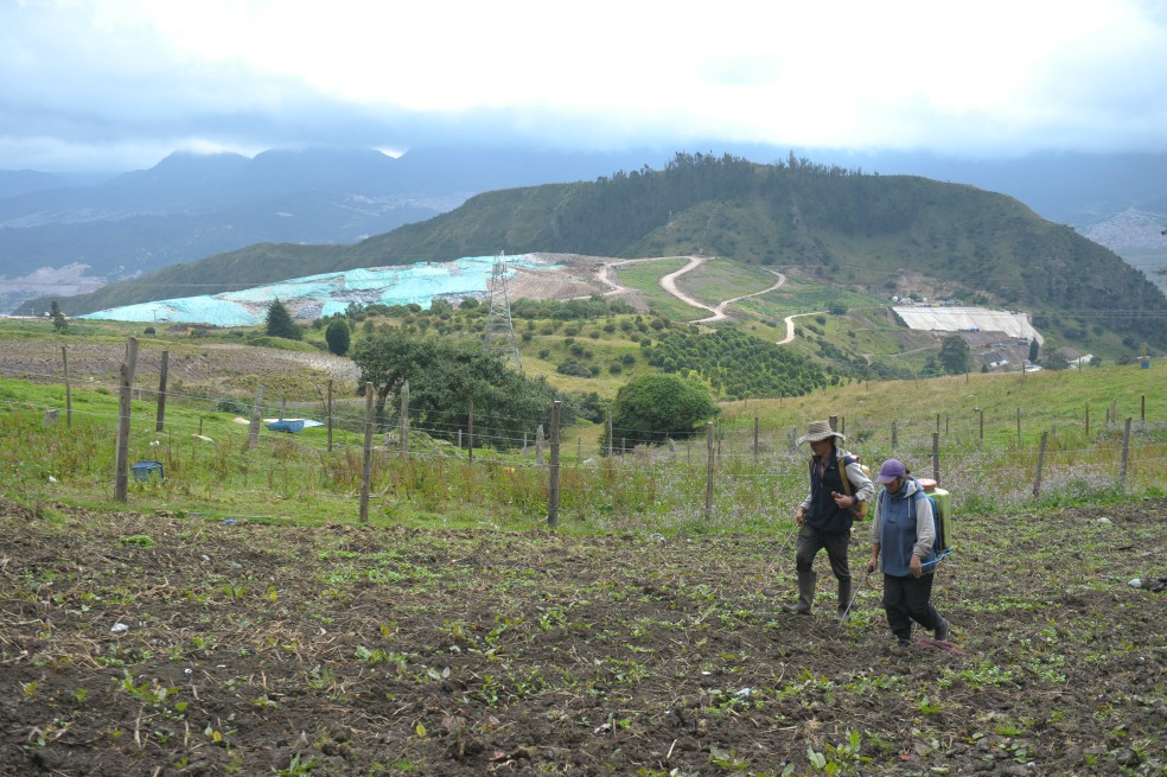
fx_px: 1555
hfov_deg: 41.1
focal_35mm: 48
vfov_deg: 28.0
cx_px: 584
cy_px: 388
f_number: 4.5
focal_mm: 48
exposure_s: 1/400
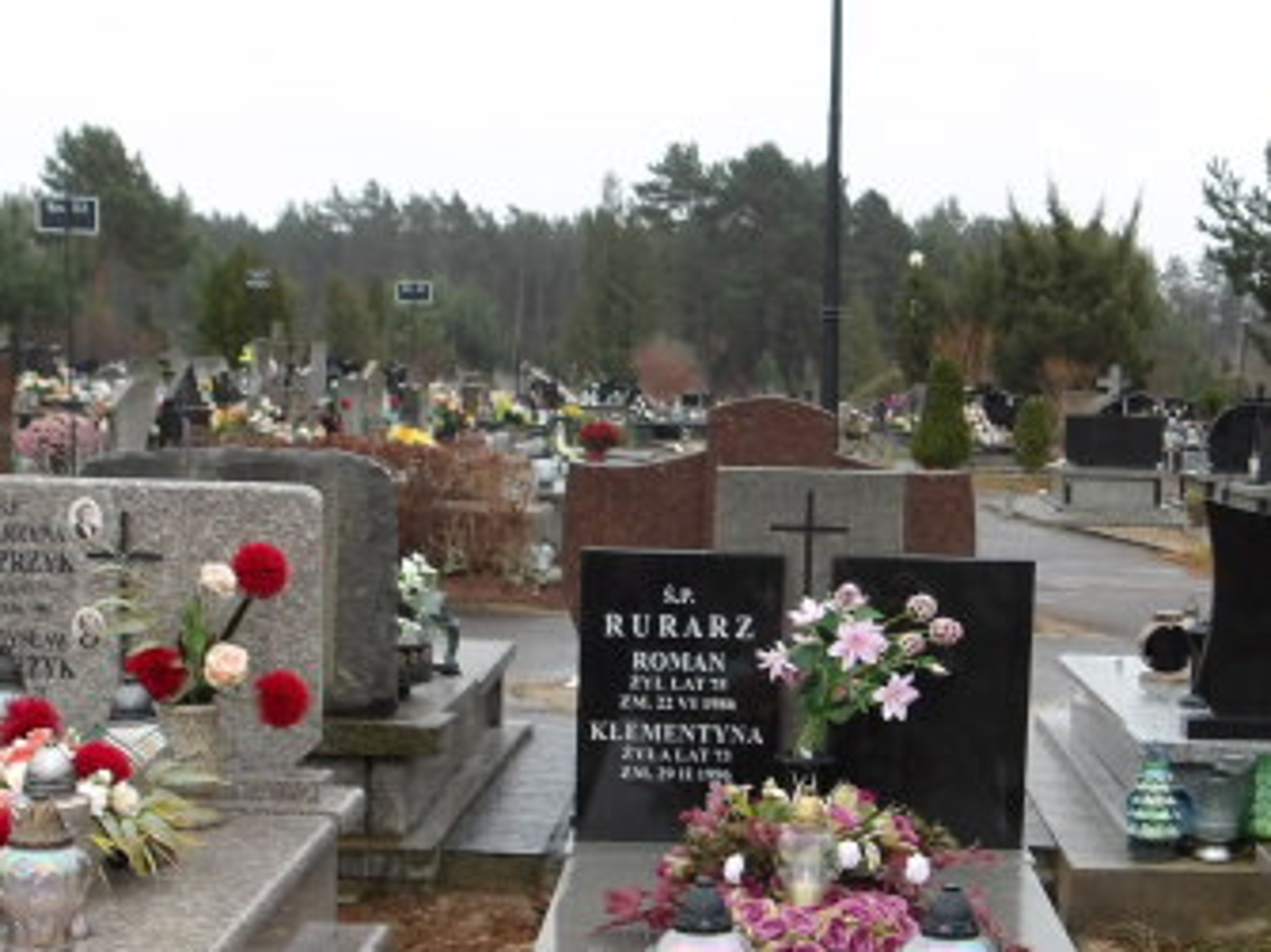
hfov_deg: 29.7
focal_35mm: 65
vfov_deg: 22.4
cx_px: 823
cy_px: 664
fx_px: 2386
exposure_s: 1/60
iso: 224
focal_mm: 6.1
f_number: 3.3
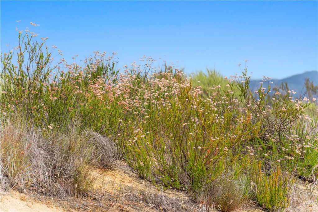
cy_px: 106
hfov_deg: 6.9
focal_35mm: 300
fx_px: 2650
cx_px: 159
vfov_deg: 4.6
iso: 100
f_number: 7.1
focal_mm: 300
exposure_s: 1/320
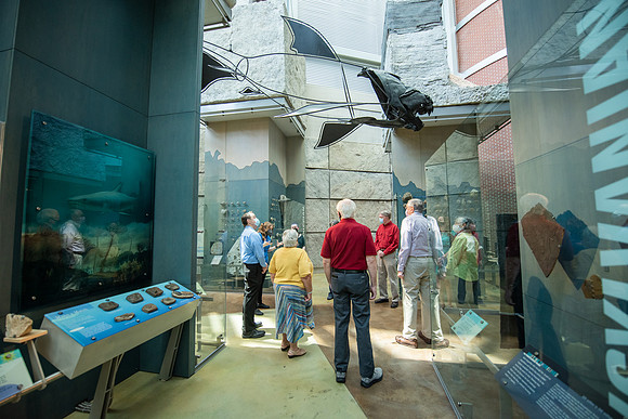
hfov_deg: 104.0
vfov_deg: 81.0
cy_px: 210
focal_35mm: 14
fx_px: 245
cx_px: 313
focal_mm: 14
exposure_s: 1/250
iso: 800
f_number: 2.8
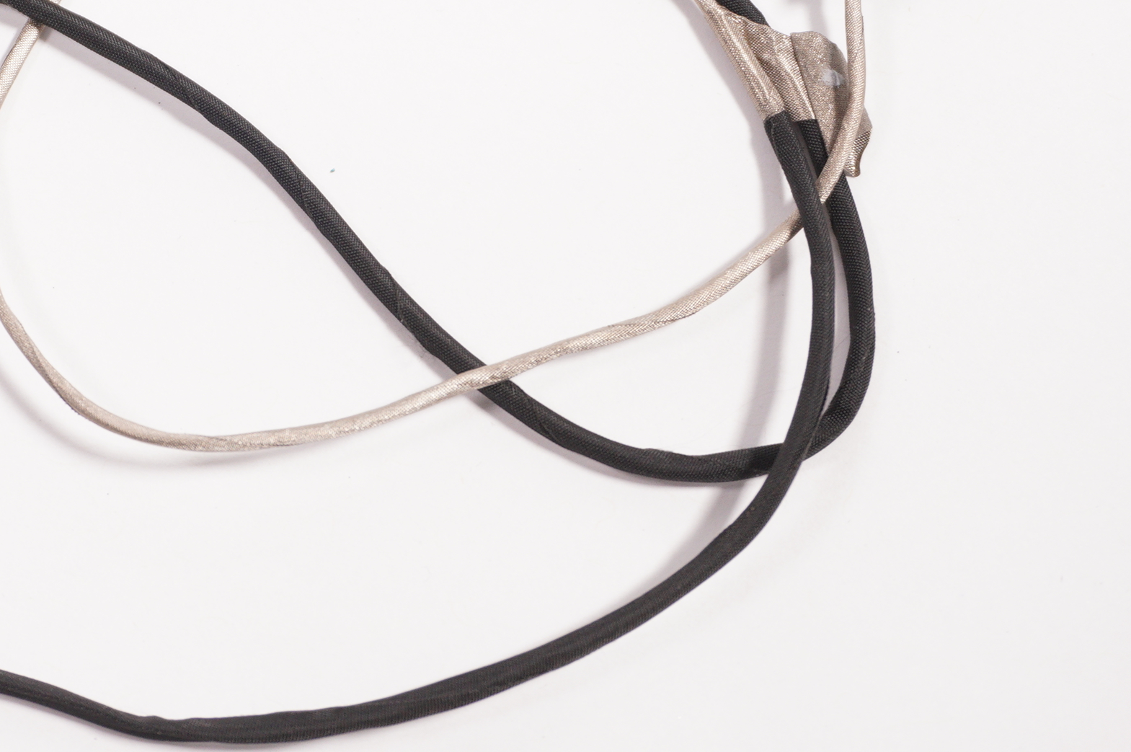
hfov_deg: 21.9
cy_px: 159
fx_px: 2888
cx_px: 259
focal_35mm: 92
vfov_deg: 14.8
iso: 500
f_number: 5.6
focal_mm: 32
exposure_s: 1/80
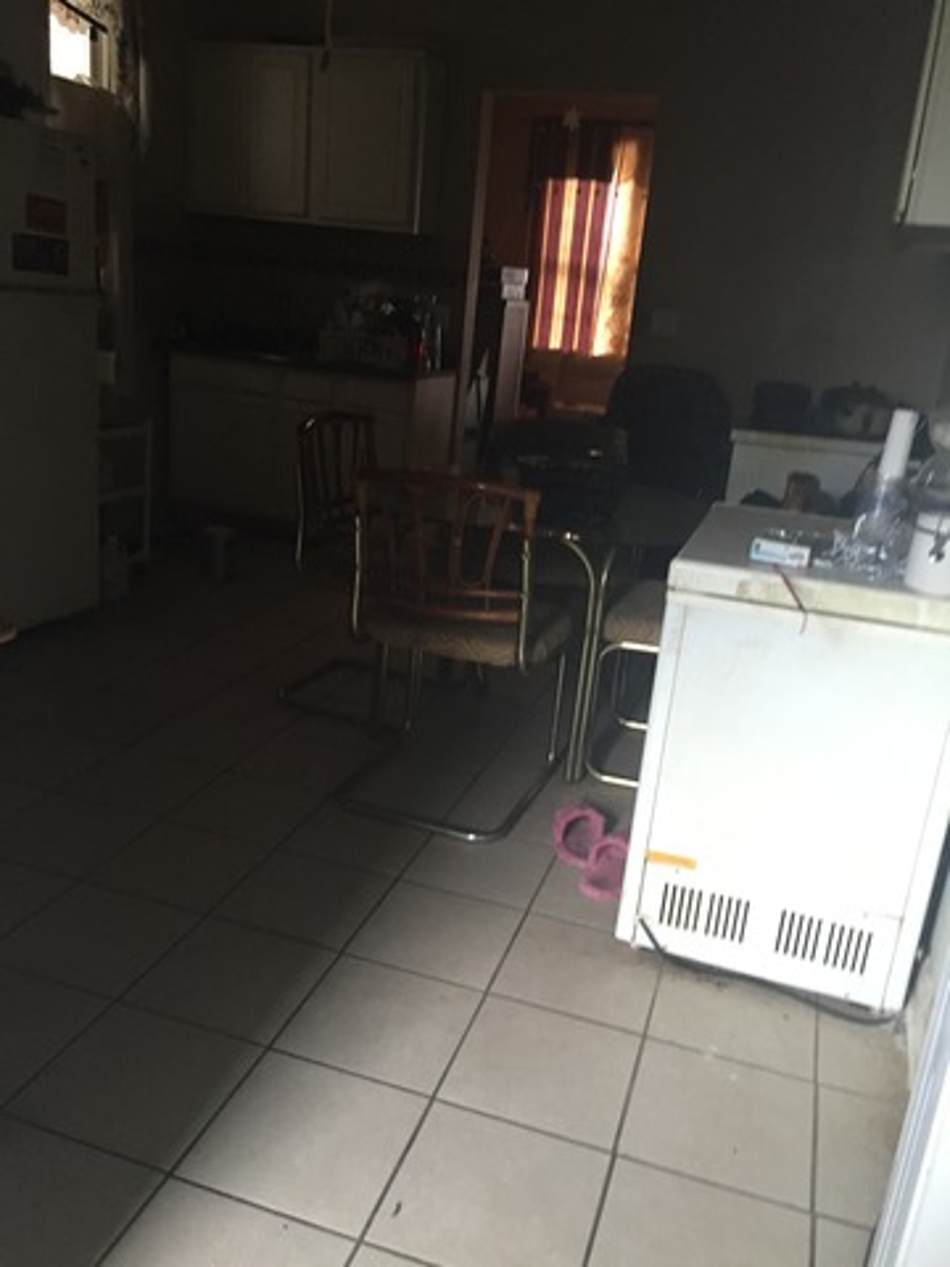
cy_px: 634
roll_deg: -5.9
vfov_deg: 61.7
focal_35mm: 29
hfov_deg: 48.2
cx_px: 475
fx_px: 1061
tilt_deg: -18.3
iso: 160
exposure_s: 1/30
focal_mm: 4.15
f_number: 2.2
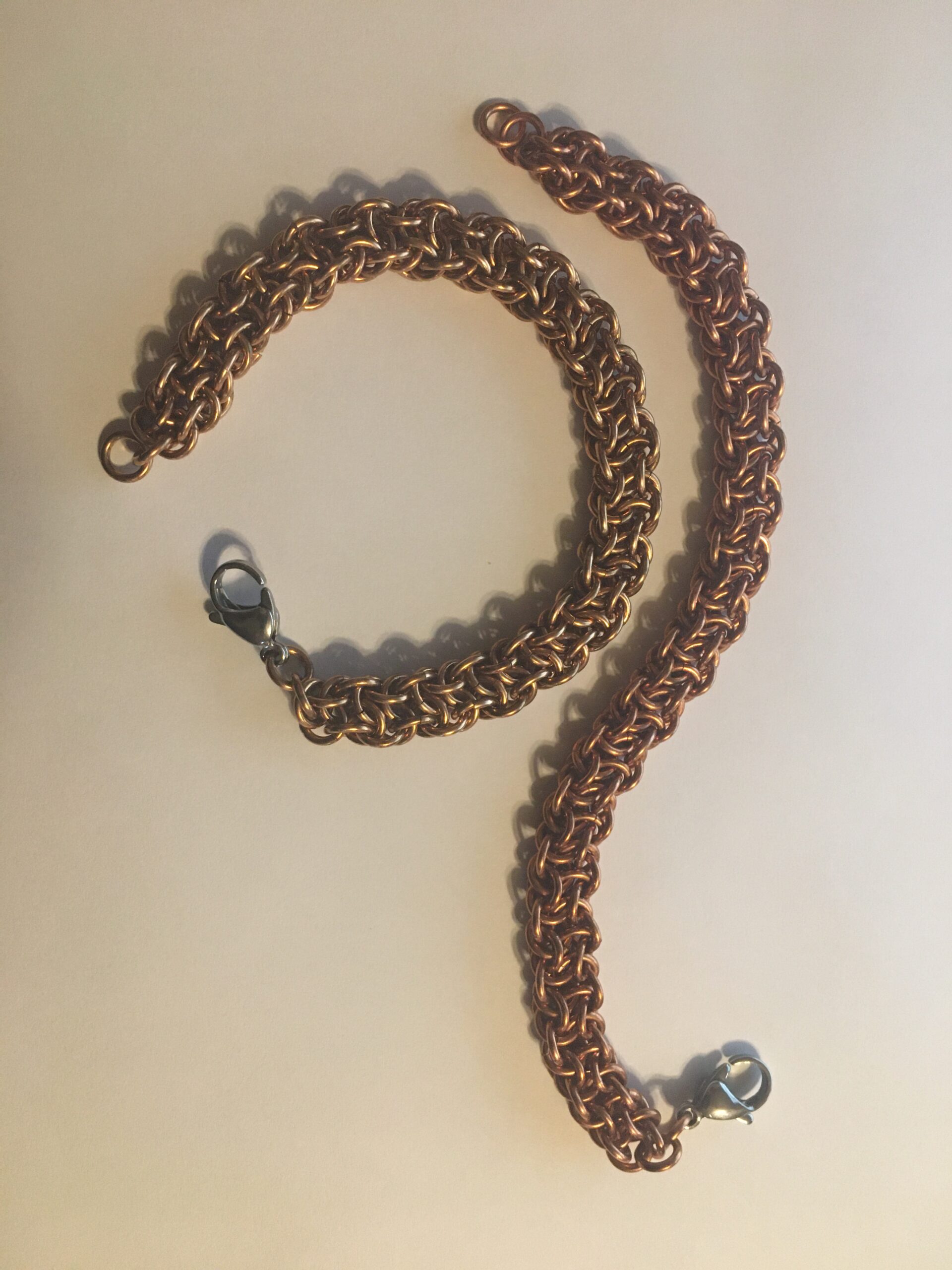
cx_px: 476
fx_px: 1063
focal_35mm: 29
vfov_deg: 61.7
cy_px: 635
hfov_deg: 48.2
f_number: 2.2
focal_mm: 4.15
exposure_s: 1/30
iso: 160
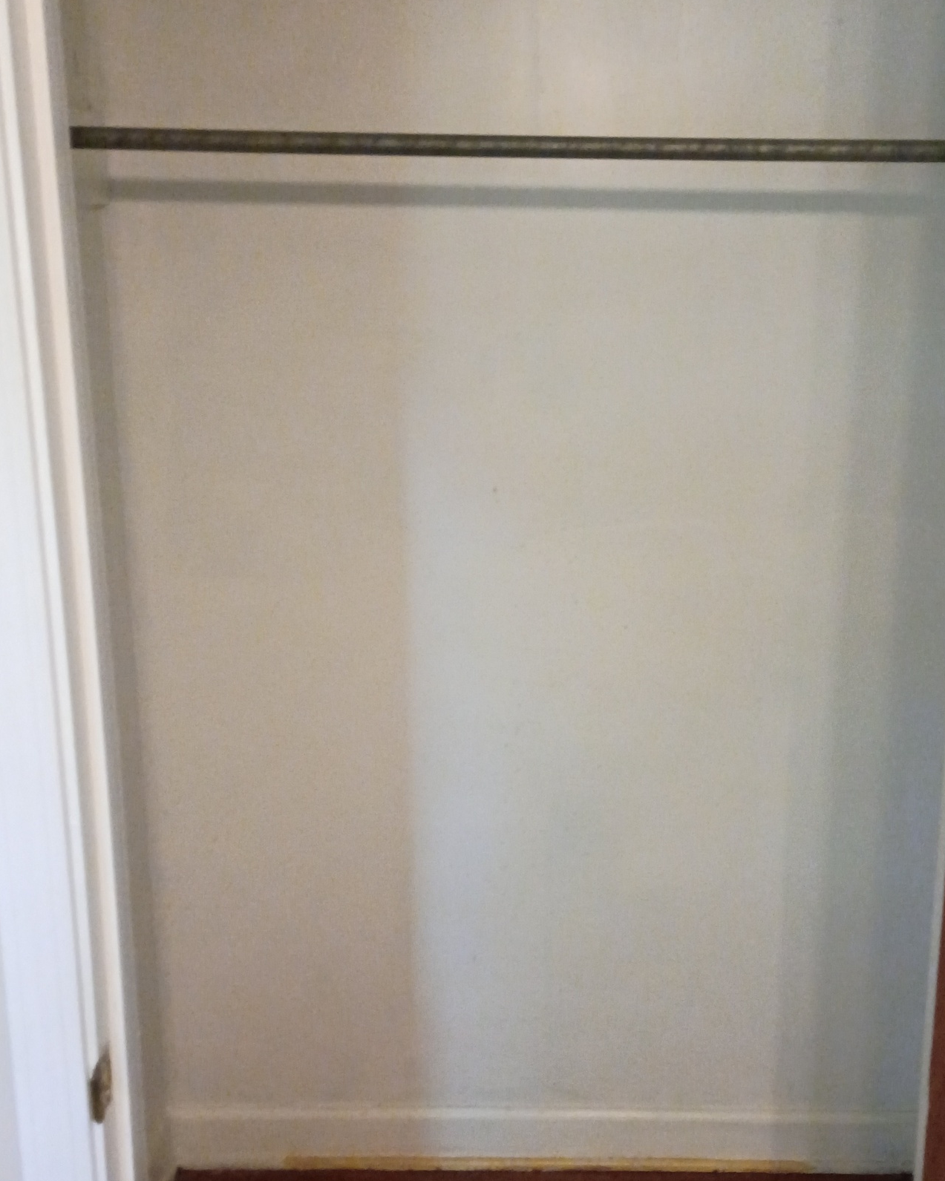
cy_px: 609
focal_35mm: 41
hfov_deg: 36.3
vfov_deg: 44.8
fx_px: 1433
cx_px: 581
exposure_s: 1/24
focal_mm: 4.27
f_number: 1.8
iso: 1568
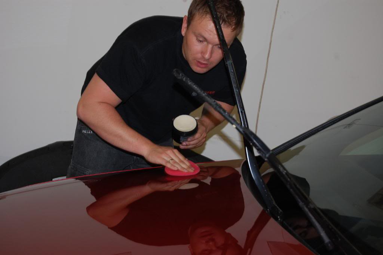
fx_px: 877
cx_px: 192
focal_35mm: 82
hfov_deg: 24.6
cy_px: 128
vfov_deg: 16.5
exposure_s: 1/60
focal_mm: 55
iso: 400
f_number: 5.6
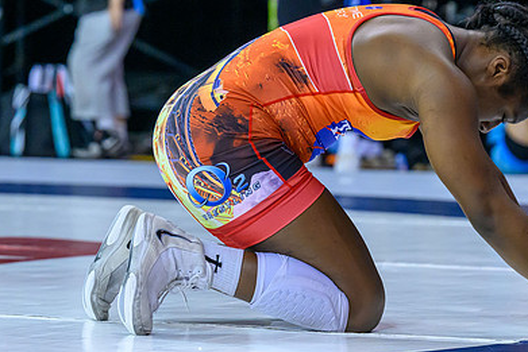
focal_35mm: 214
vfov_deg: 6.4
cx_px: 331
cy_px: 312
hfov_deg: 9.6
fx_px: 3140
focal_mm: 92
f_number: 3.5
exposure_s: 1/800
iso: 3200
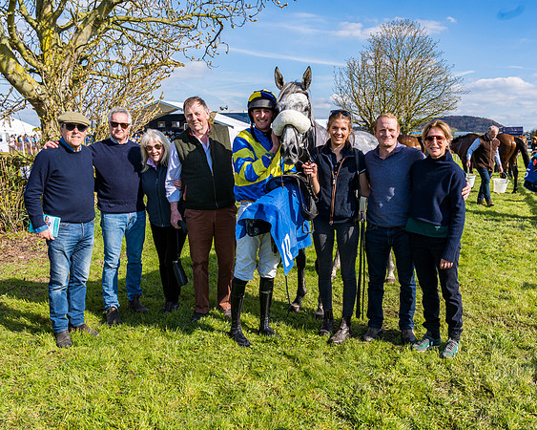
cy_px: 225
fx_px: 513
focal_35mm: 32
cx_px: 299
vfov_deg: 45.4
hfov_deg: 55.1
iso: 50
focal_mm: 24
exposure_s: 1/250
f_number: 8
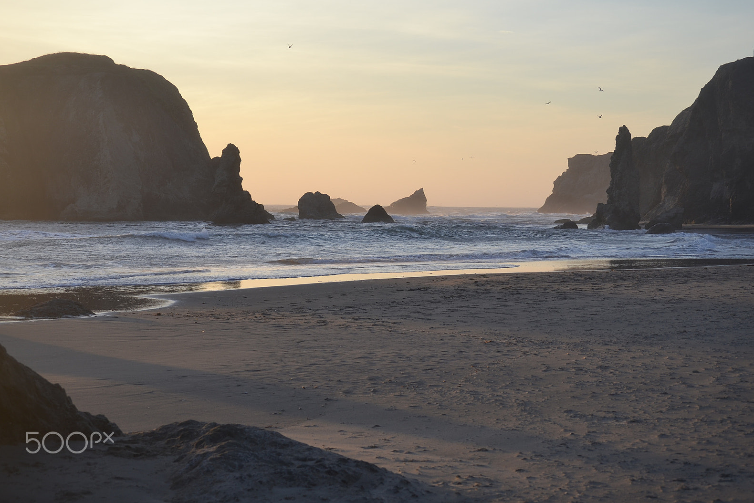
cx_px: 377
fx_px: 1749
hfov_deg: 24.3
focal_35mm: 84
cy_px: 251
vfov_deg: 16.4
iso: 100
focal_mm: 55
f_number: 5.6
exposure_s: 1/125
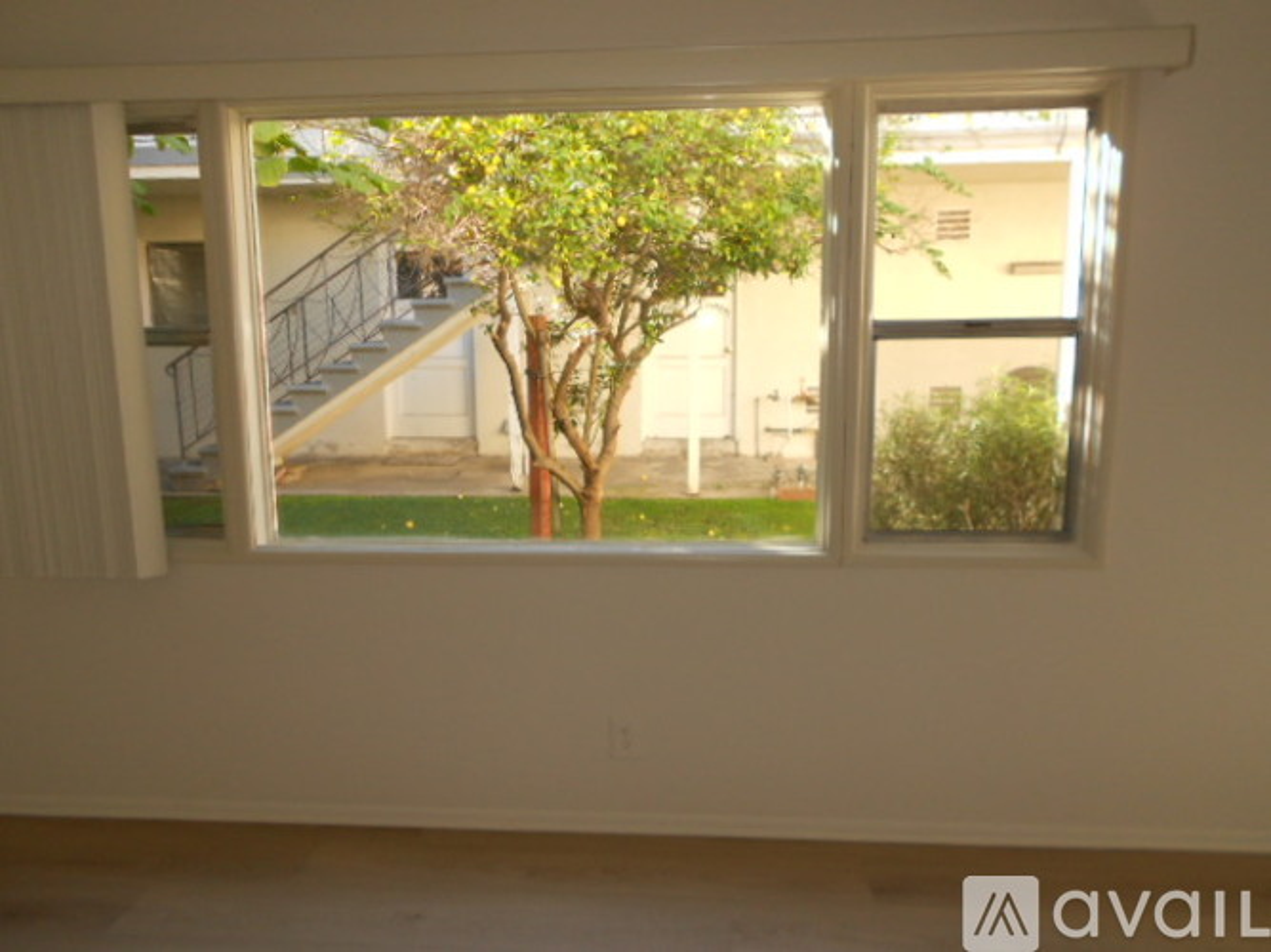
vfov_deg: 53.0
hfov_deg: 67.3
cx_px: 636
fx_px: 954
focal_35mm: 26
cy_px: 476
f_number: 3.2
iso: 80
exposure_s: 1/60
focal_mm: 4.6
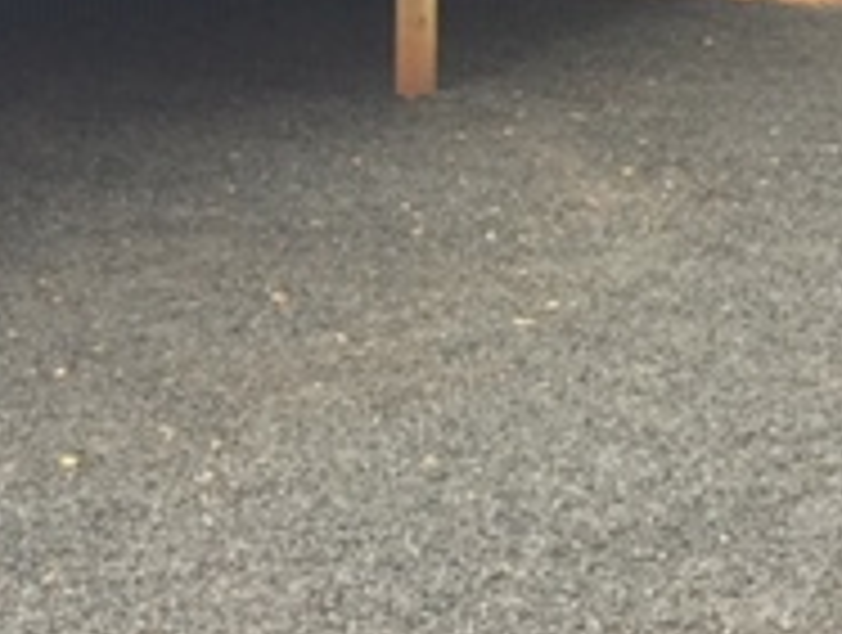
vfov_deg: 15.0
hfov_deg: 19.8
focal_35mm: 99
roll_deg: +0.2
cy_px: 238
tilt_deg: -14.1
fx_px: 2413
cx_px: 419
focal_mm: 4.15
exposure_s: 1/30
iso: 125
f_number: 2.2
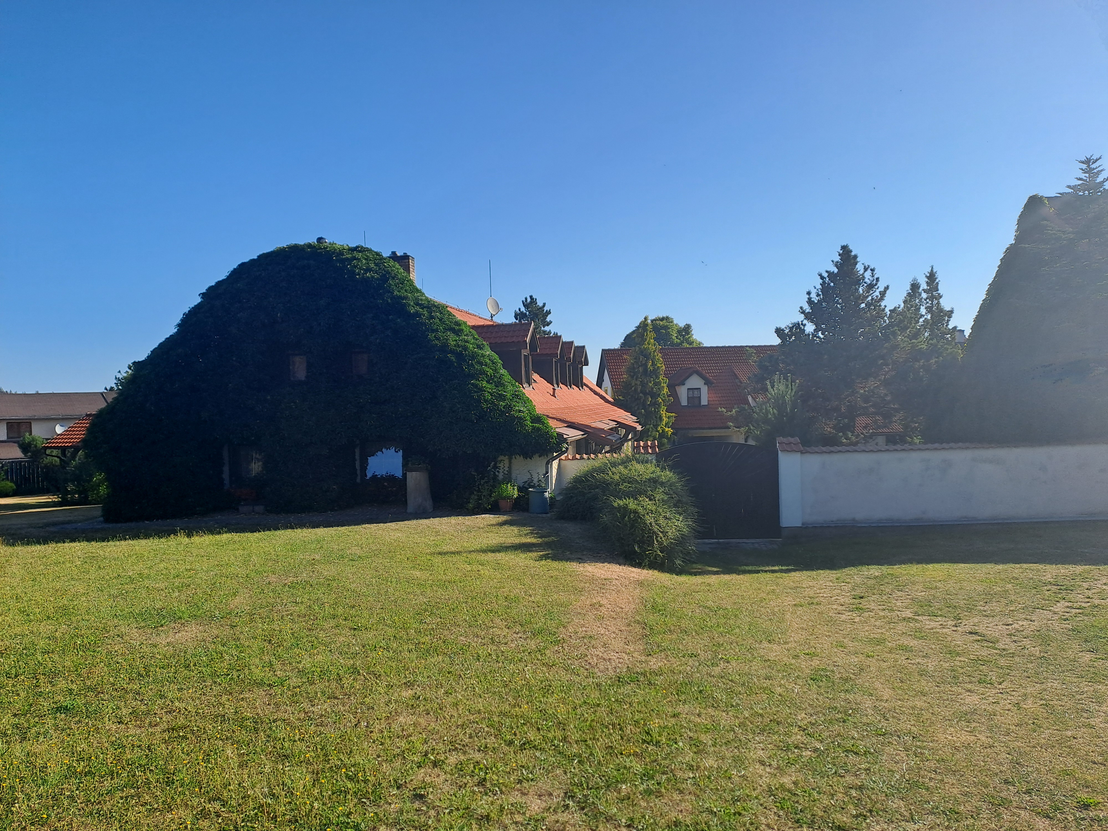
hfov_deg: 69.4
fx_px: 800
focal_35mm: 25
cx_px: 554
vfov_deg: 54.9
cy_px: 416
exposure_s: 1/1767
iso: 32
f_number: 1.8
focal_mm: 4.65
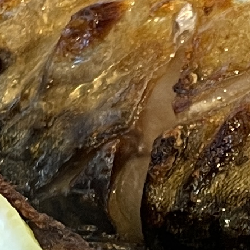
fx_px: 1700
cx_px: 292
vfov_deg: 8.3
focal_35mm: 208
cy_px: 313
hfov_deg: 8.3
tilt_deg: -47.2
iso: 125
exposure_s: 1/60
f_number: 1.6
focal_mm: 4.2
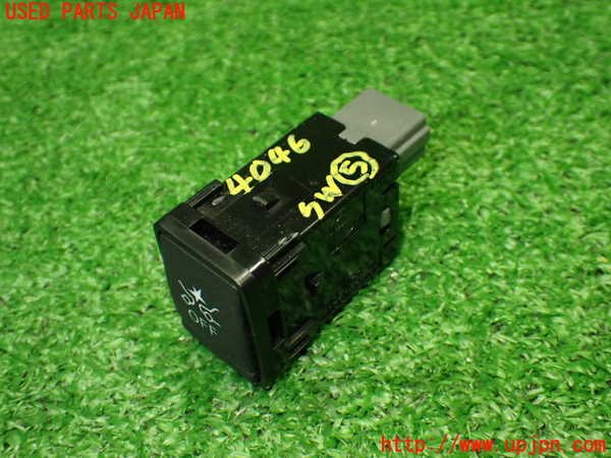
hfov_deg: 42.9
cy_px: 229
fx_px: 777
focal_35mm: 44
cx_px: 306
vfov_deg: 32.9
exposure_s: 1/125
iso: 800
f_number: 2.9
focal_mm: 7.84
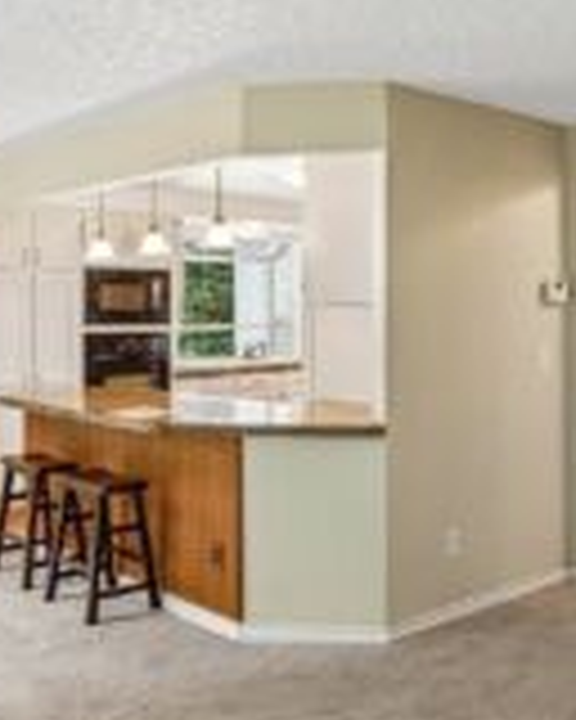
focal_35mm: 40
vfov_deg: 45.8
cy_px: 344
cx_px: 256
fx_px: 852
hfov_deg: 37.3
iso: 400
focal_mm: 17
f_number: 8
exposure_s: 1/15
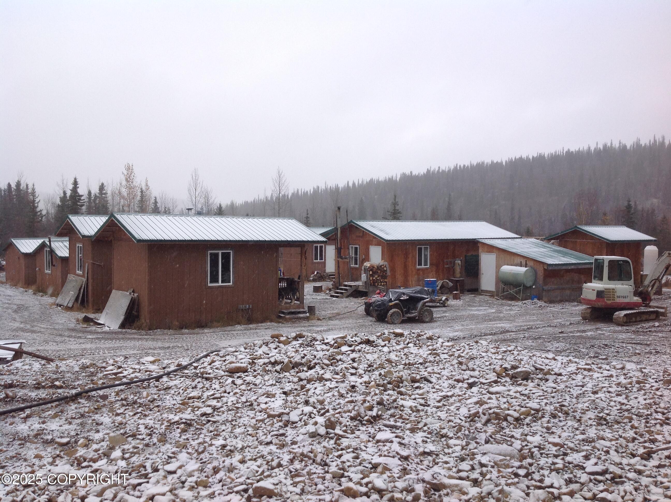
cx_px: 336
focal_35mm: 35
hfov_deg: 52.7
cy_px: 251
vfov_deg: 40.6
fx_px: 677
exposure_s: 1/364
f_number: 2.4
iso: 50
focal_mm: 4.28
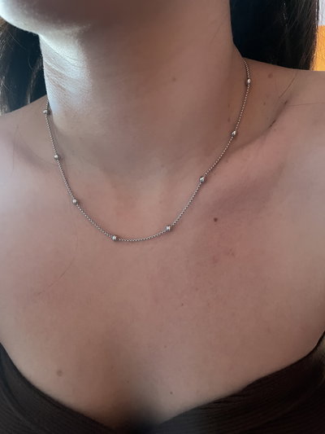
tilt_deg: -3.8
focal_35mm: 26
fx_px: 325
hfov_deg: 53.1
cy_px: 217
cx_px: 162
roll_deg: +3.7
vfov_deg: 67.3
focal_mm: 4.2
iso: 640
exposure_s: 1/30
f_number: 1.6
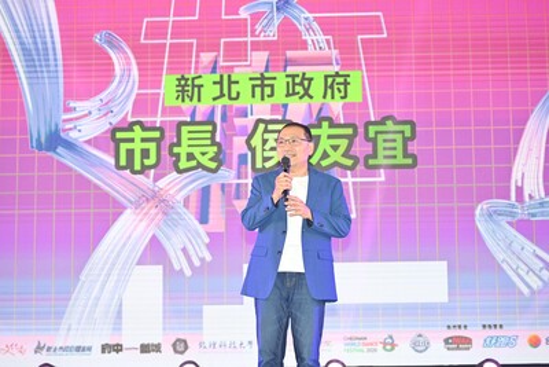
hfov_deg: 24.8
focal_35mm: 82
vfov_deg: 16.7
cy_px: 184
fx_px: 1251
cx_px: 274
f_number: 4
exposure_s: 1/250
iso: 800
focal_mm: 82
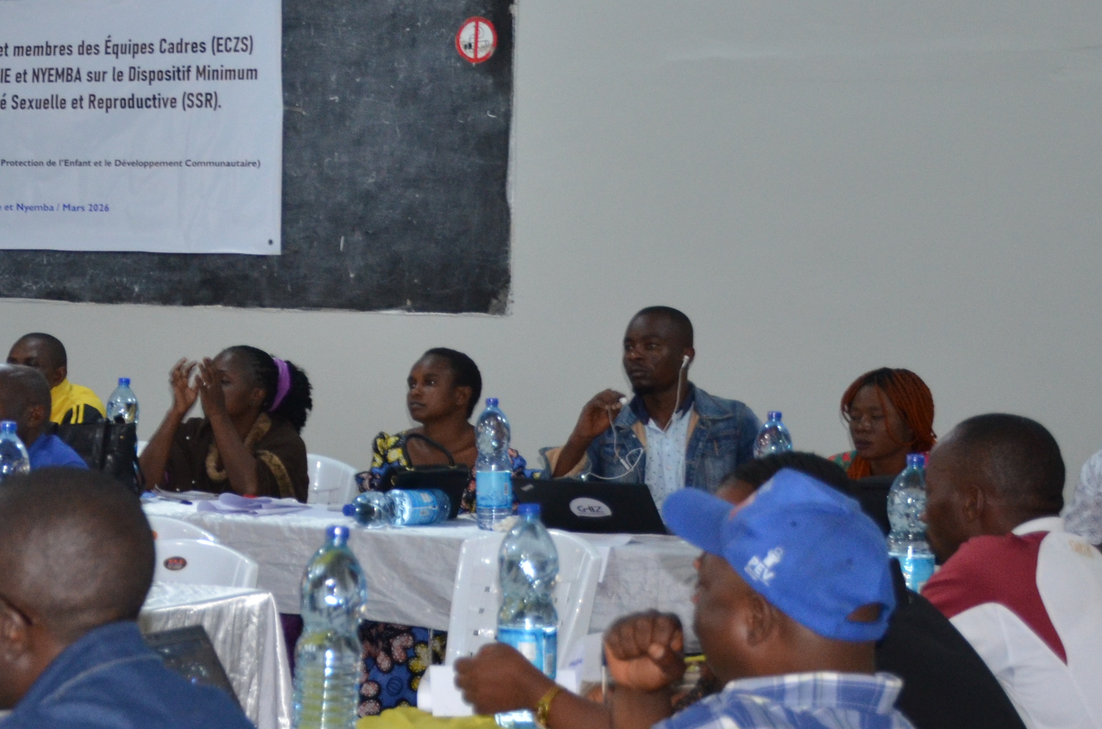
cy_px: 368
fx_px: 3390
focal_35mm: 111
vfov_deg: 12.3
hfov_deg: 18.1
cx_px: 93
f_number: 4
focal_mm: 32
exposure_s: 1/60
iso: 800
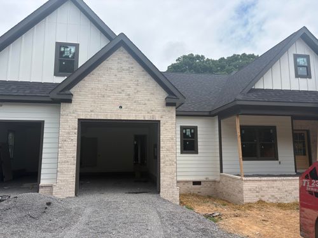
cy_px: 119
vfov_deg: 53.1
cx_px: 159
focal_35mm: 26
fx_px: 239
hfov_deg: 67.3
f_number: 1.6
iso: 50
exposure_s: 1/4608
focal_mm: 5.96
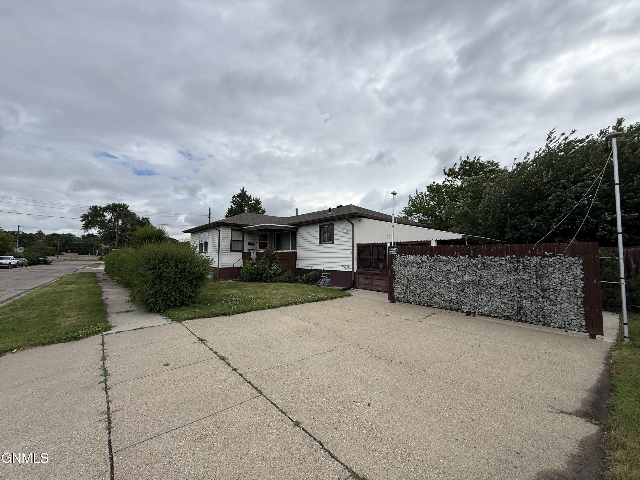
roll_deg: -1.7
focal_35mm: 14
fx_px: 259
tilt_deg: +3.1
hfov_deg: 102.1
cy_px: 240
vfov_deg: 85.7
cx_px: 320
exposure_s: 1/3891
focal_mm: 2.22
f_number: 2.2
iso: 50
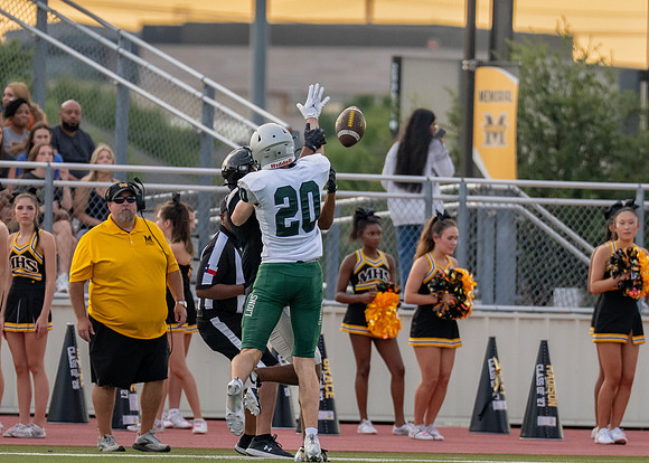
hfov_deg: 3.4
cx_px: 223
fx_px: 10937
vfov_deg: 2.4
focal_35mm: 594
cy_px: 315
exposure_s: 1/2000
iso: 800
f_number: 2.8
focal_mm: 200
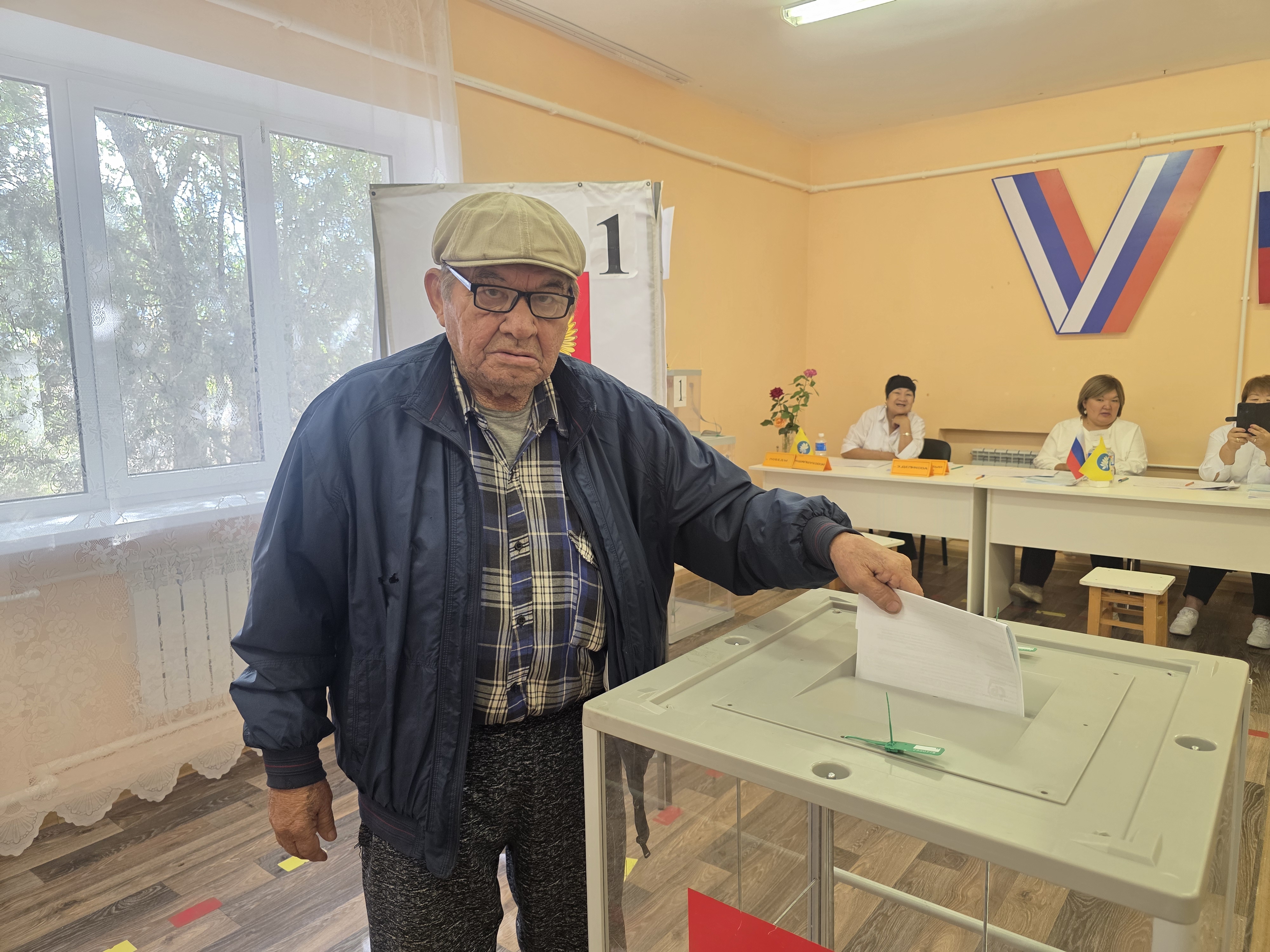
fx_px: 844
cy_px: 476
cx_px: 635
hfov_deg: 73.9
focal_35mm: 23
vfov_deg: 58.9
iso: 125
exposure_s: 1/100
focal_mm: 6.3
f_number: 1.7
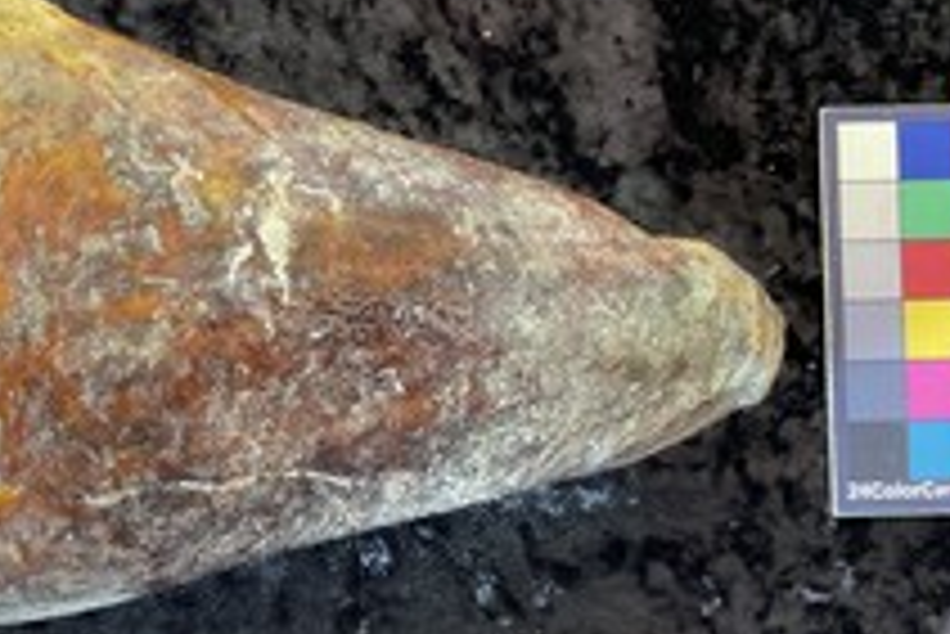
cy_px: 375
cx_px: 329
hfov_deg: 39.2
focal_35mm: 50
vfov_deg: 27.0
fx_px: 1320
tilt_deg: -87.2
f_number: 1.8
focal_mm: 3
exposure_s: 1/60
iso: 160
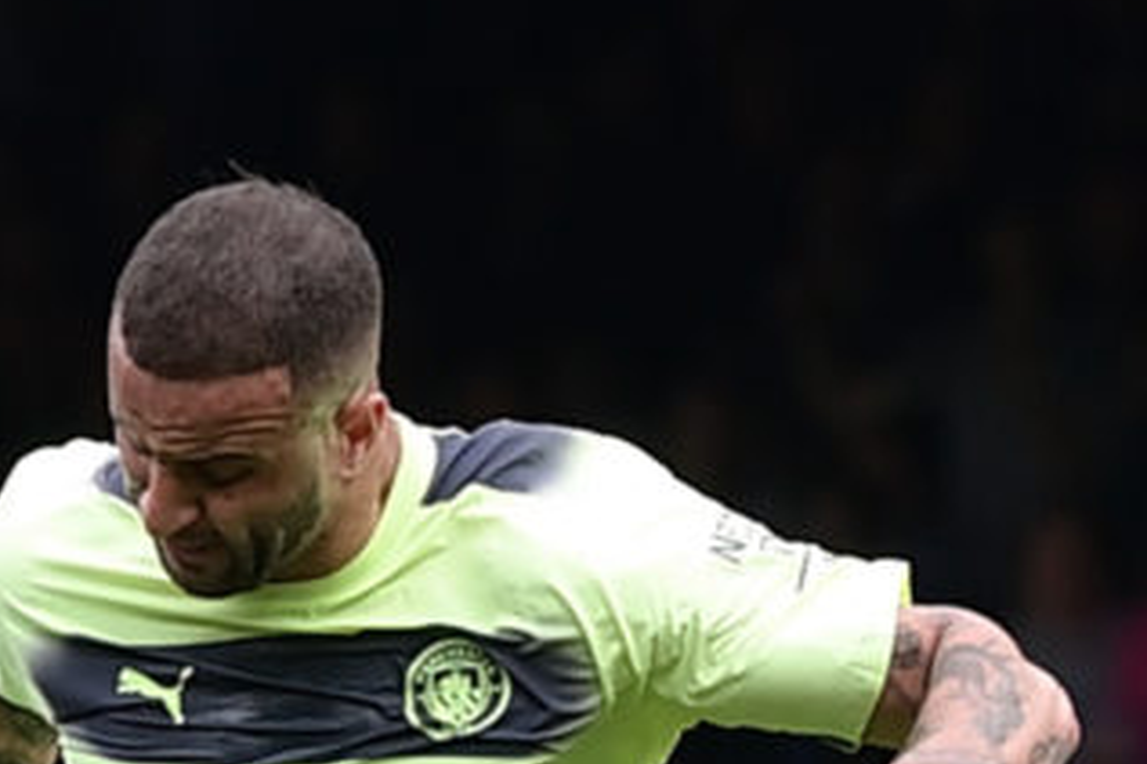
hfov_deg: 2.3
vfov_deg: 1.6
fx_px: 27990
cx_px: 109
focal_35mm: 879
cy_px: 1419
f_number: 2.8
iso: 320
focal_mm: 145
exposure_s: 1/1600
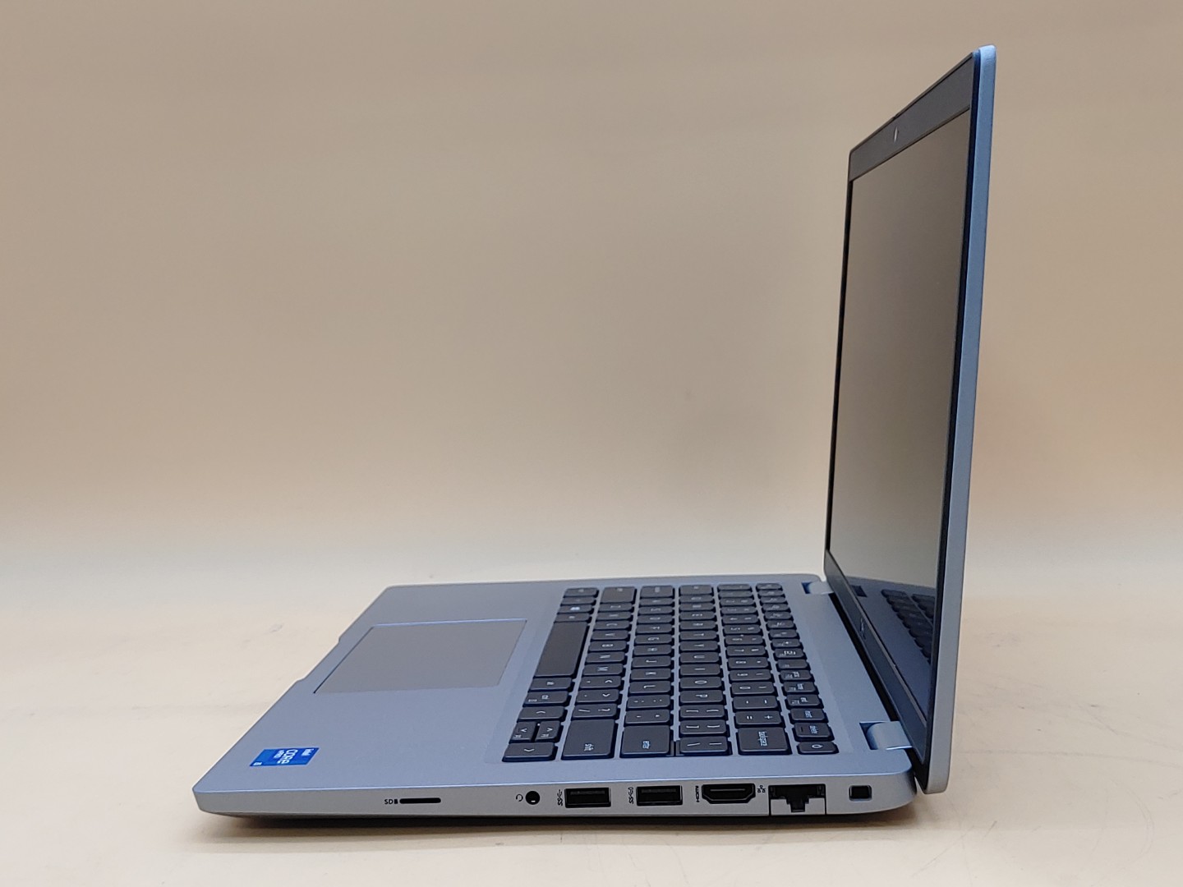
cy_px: 444
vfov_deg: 32.9
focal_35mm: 44
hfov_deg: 42.9
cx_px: 592
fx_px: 1504
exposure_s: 1/120
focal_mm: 4.36
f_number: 1.8
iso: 50
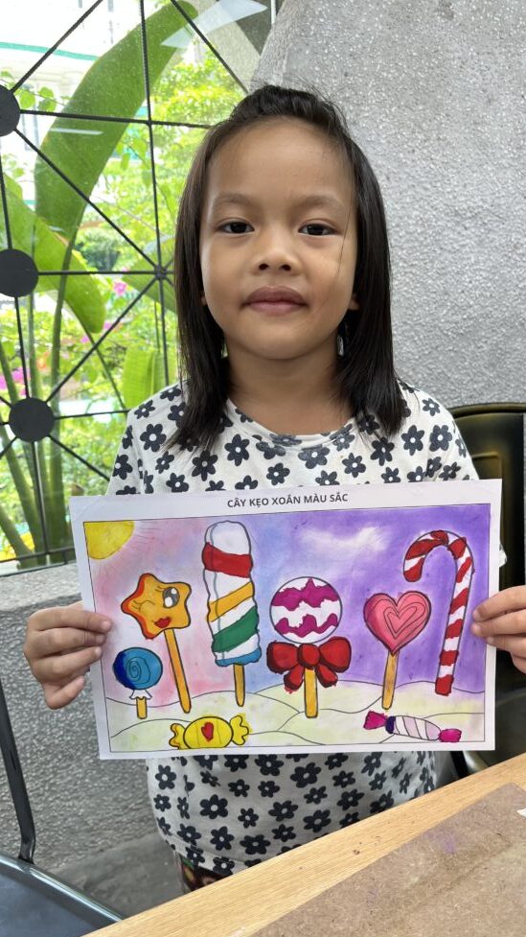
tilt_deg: -15.5
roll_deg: +0.9
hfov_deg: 40.1
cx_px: 298
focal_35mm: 29
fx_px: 720
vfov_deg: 66.1
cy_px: 479
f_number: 1.6
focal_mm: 5.1
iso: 40
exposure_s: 1/100
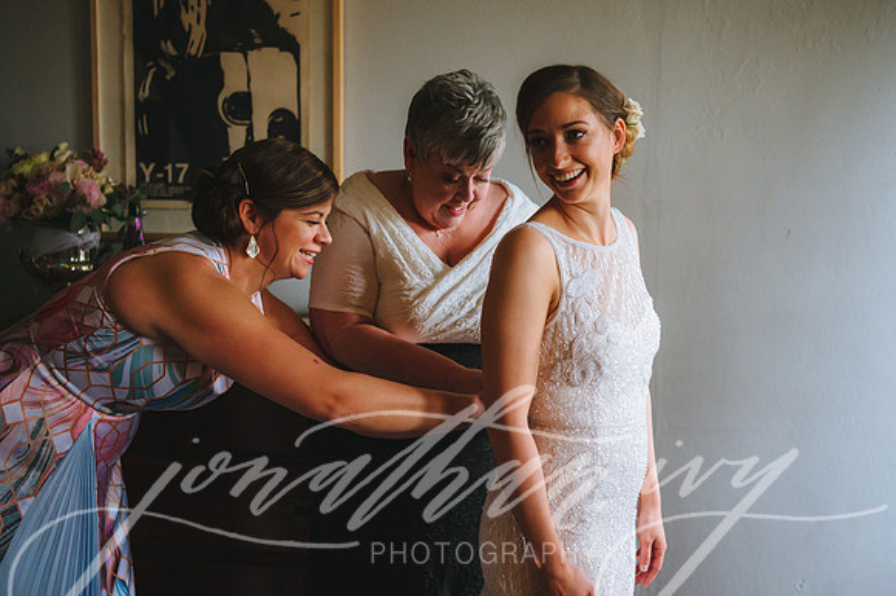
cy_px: 276
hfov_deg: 40.0
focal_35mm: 49
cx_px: 482
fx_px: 1230
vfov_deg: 27.2
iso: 6400
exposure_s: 1/1250
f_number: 2.8
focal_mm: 46
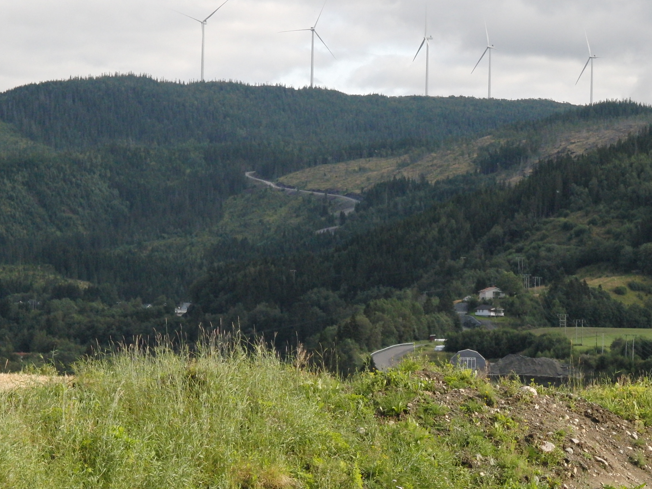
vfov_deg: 9.0
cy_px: 210
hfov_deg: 12.0
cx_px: 397
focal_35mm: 165
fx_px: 3108
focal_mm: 27.5
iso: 400
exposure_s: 1/500
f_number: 10
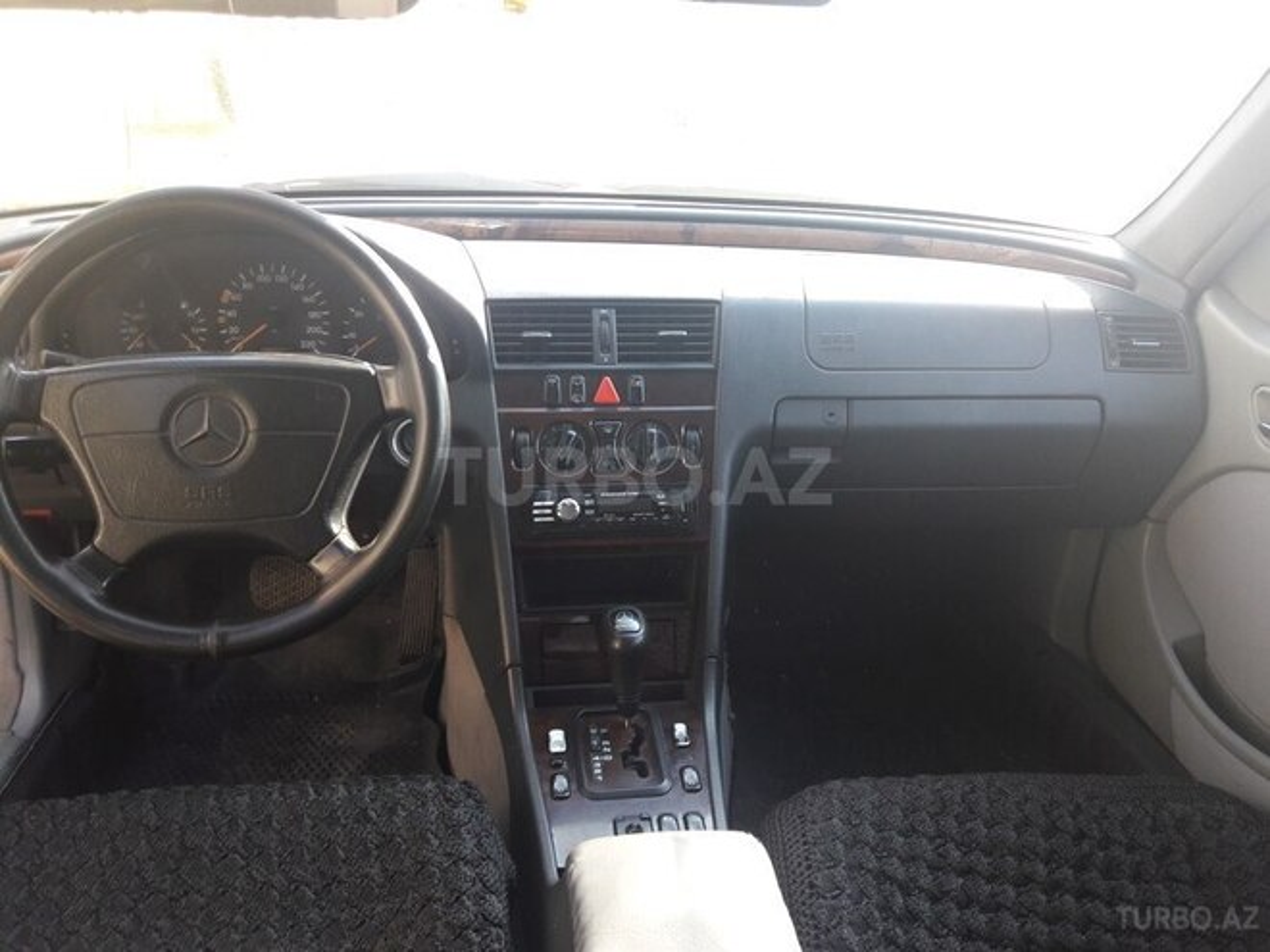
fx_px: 1027
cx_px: 635
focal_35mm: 28
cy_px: 476
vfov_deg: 49.7
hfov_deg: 63.4
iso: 64
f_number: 1.9
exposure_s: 1/100
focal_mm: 3.7
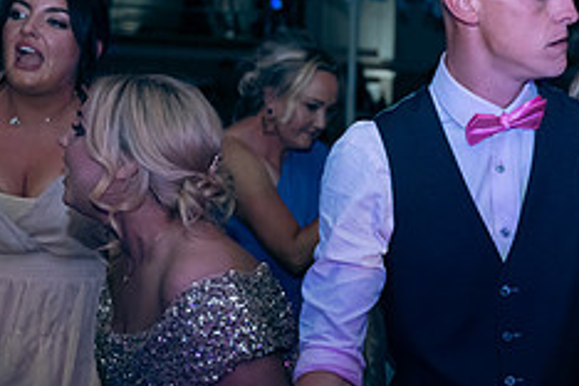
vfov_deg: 13.1
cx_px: 579
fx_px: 1673
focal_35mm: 104
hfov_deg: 19.1
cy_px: 278
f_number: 3.5
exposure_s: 1/160
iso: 640
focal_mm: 42
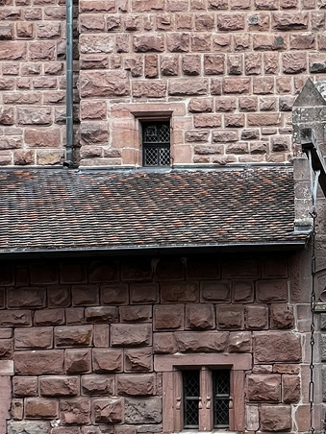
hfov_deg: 28.4
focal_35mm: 46
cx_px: 364
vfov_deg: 41.1
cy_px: 259
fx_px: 578
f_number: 1.8
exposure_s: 1/99
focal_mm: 1.57
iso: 40
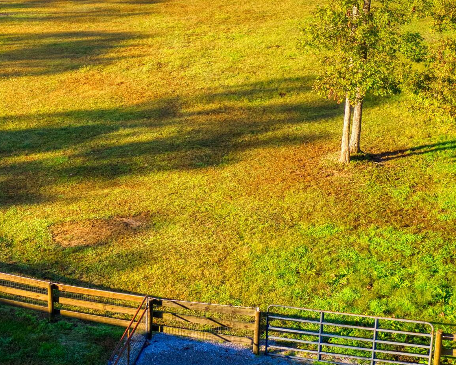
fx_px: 918
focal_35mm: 68
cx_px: 50
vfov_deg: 21.9
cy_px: 34
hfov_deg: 27.0
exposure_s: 1/60
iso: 400
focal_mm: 10.26
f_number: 4.5
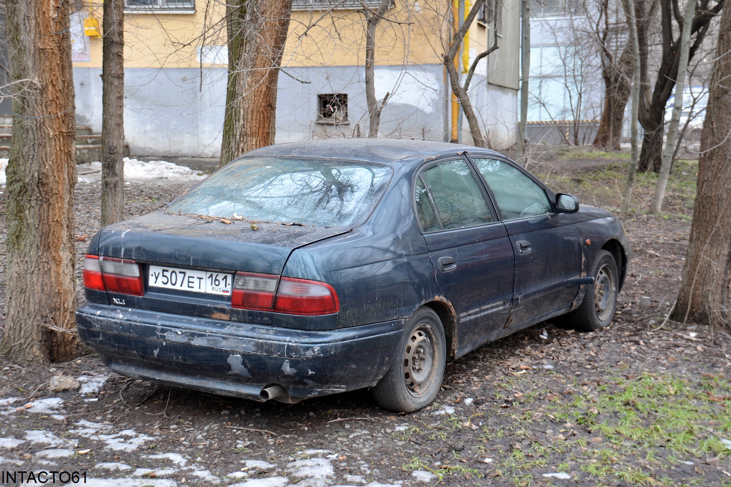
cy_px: 244
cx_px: 366
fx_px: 1340
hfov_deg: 30.5
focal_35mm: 66
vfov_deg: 20.6
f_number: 5
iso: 400
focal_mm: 44
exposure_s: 1/100
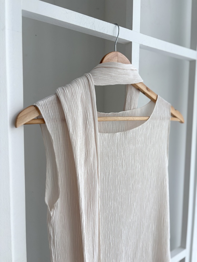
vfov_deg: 67.3
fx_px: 197
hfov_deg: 53.1
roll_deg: -0.3
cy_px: 131
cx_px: 98
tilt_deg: -3.7
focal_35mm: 26
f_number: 1.6
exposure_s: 1/120
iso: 80
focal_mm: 5.96
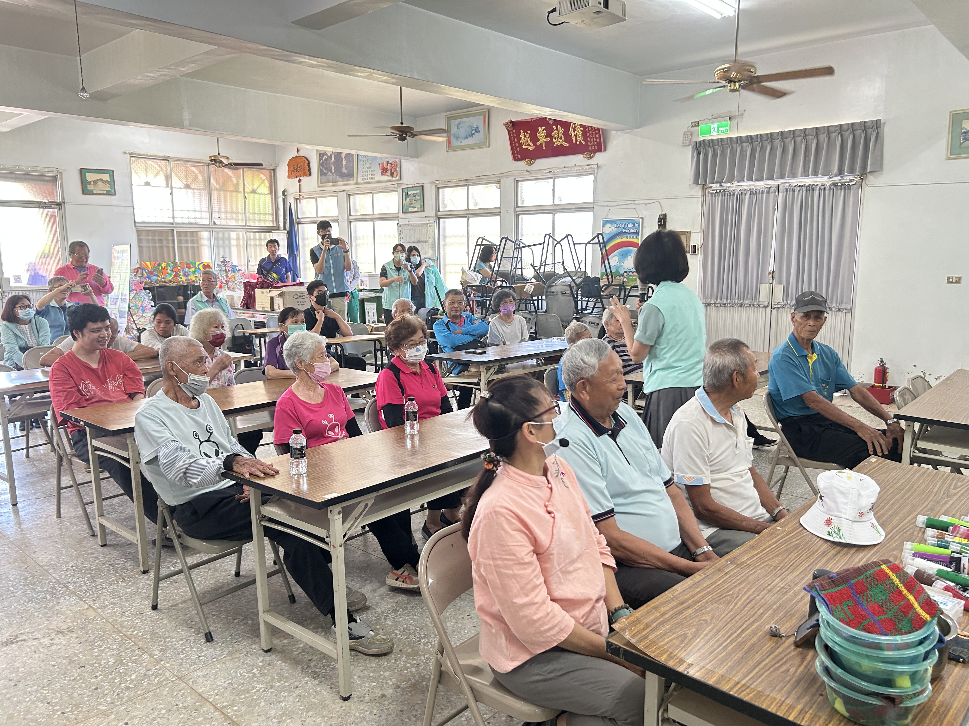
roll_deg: +0.3
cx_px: 484
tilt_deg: -8.4
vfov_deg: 53.1
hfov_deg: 67.3
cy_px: 363
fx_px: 728
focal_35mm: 26
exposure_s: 1/60
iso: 125
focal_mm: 5.7
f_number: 1.5
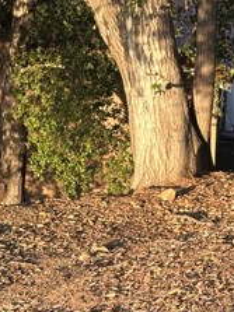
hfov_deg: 10.7
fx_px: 1245
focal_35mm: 138
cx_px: 220
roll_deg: -3.8
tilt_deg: -7.7
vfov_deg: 14.3
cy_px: 101
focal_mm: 6.86
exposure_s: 1/377
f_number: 1.78
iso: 64
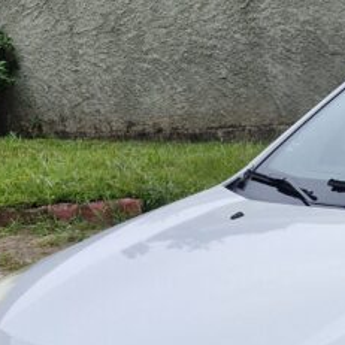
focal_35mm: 90
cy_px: 348
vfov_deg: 18.8
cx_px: 508
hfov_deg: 17.5
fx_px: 1015
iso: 50
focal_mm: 5.54
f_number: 1.8
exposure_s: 1/814
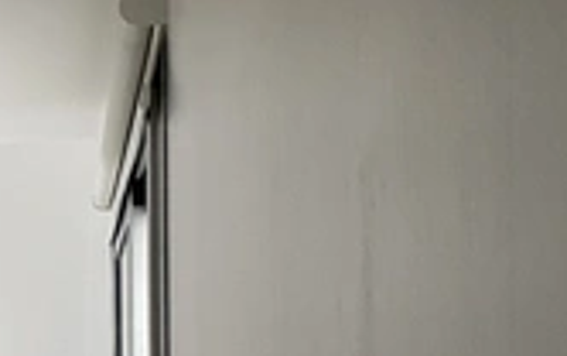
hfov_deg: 24.5
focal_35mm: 73
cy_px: 397
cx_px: -178
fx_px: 1129
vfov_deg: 17.3
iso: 125
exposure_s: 1/68
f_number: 1.8
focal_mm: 4.25
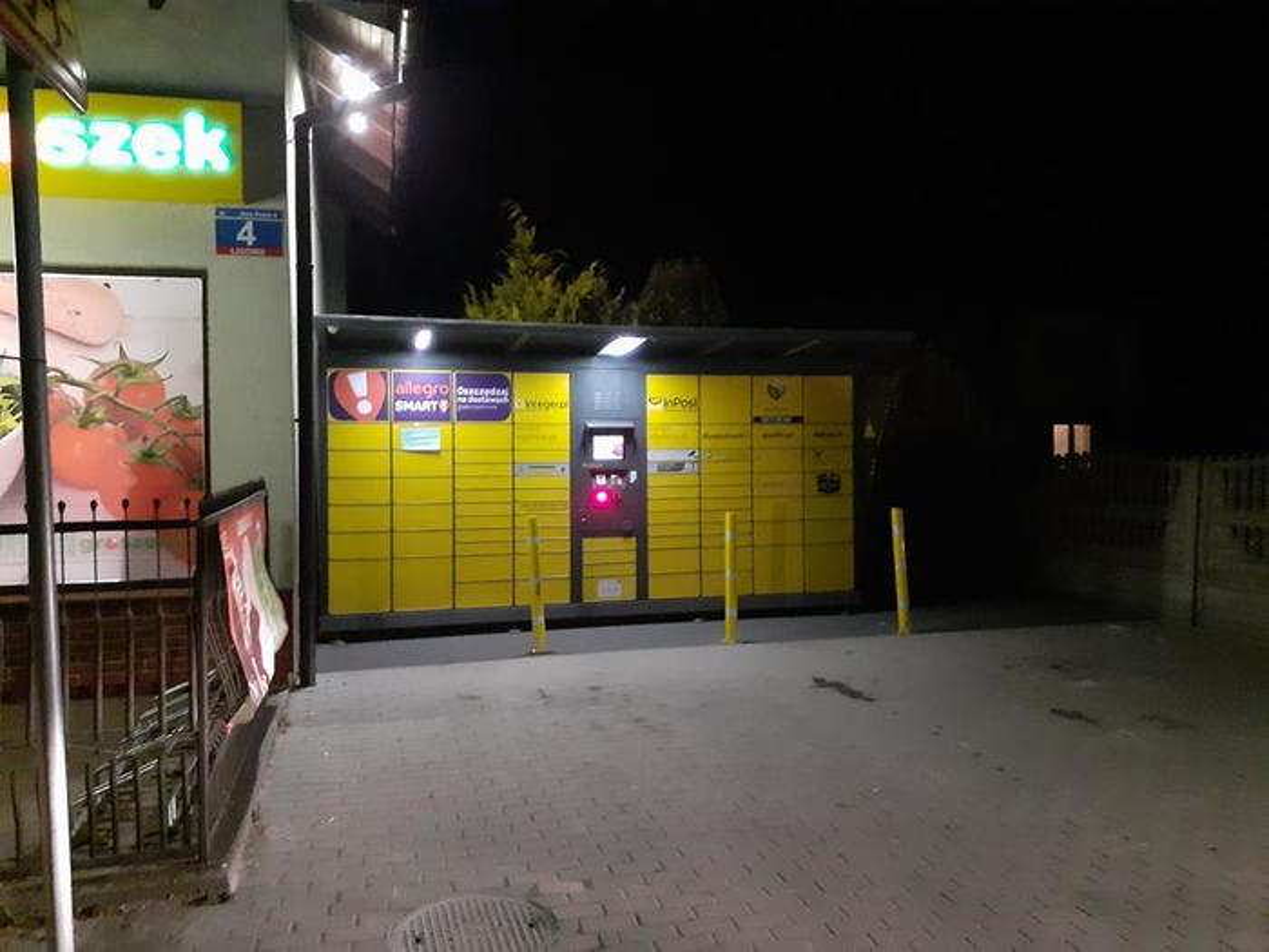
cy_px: 476
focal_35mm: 27
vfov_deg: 51.4
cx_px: 634
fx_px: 990
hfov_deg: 65.3
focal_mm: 3.6
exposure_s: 1/20
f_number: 1.9
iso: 1250
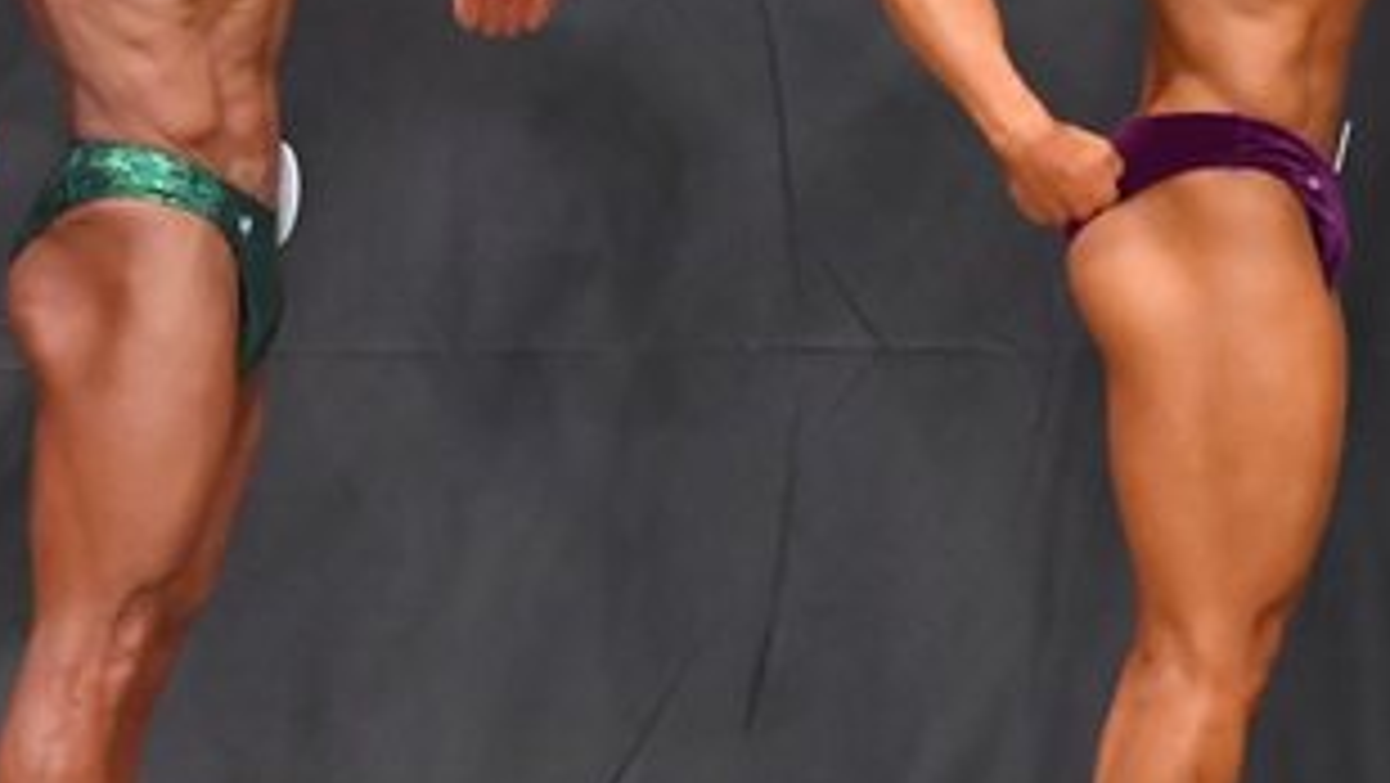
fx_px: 19539
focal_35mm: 530
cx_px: 169
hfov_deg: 4.1
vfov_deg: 2.3
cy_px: 270
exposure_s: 1/400
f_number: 5.6
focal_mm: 135
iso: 6400
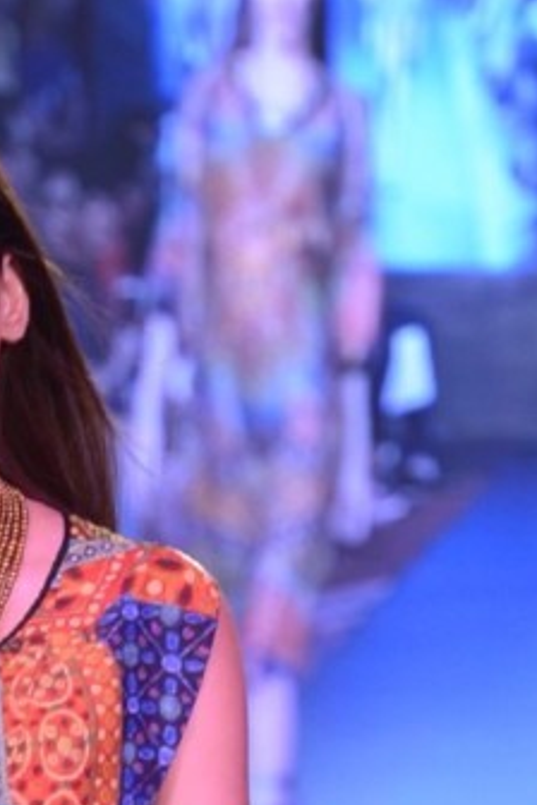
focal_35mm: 619
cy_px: 1337
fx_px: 13849
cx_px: -303
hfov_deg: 2.2
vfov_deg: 3.3
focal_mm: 130
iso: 800
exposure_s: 1/250
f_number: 4.5
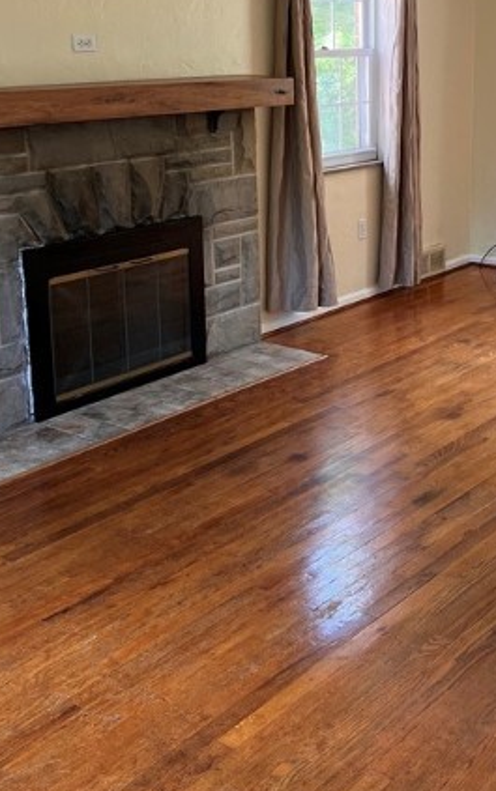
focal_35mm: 50
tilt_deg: -13.1
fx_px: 1080
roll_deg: +0.9
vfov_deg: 39.9
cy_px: 273
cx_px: 389
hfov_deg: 25.5
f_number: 1.5
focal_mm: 5.7
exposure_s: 1/121
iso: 125
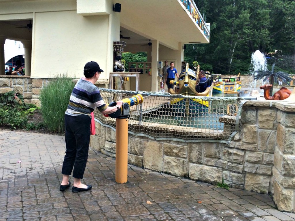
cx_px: 148
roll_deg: +1.1
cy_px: 110
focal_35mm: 29
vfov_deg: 48.2
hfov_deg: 61.7
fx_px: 247
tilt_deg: -8.5
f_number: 2.2
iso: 32
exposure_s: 1/746
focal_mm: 4.15
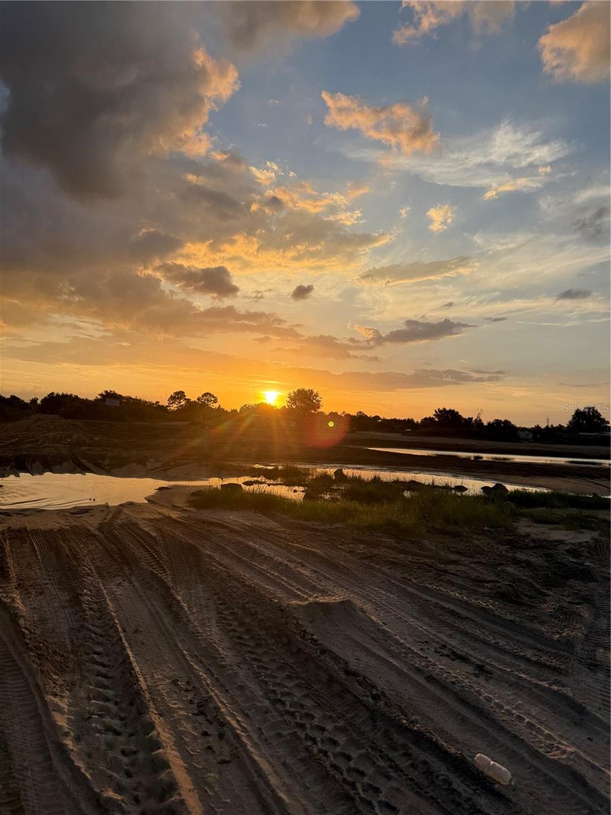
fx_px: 565
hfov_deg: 56.8
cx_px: 306
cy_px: 408
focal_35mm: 24
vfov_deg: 71.6
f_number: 1.78
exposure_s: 1/2801
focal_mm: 6.76
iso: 80
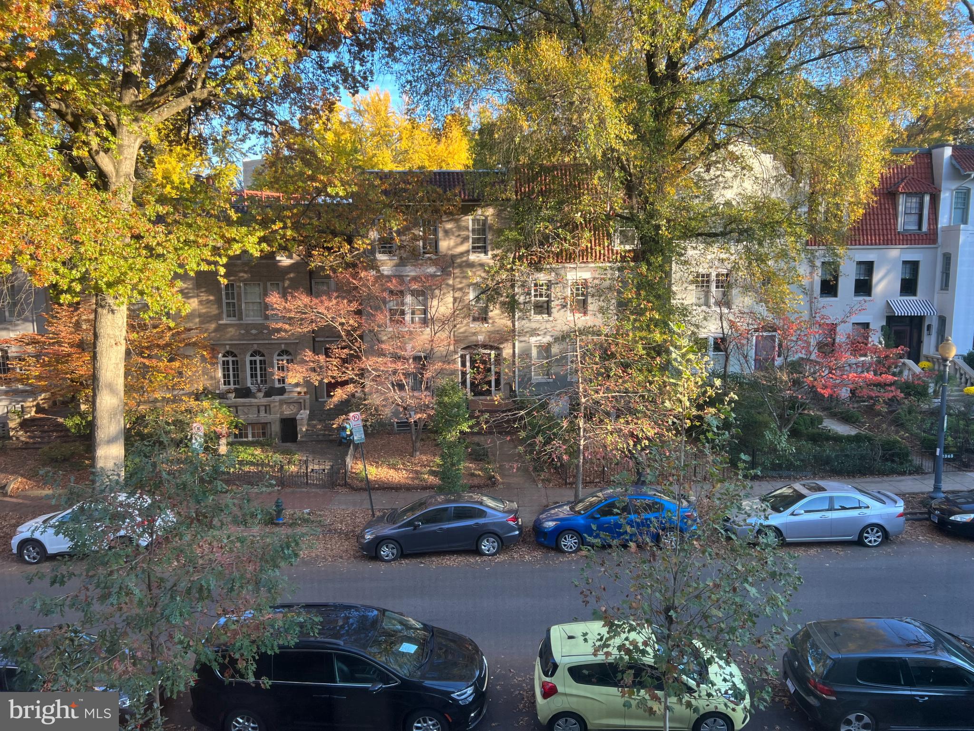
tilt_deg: -8.2
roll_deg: +0.5
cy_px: 366
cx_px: 487
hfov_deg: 67.3
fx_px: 732
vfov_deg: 53.1
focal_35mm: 26
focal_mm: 5.7
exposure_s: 1/104
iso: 32
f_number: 1.5
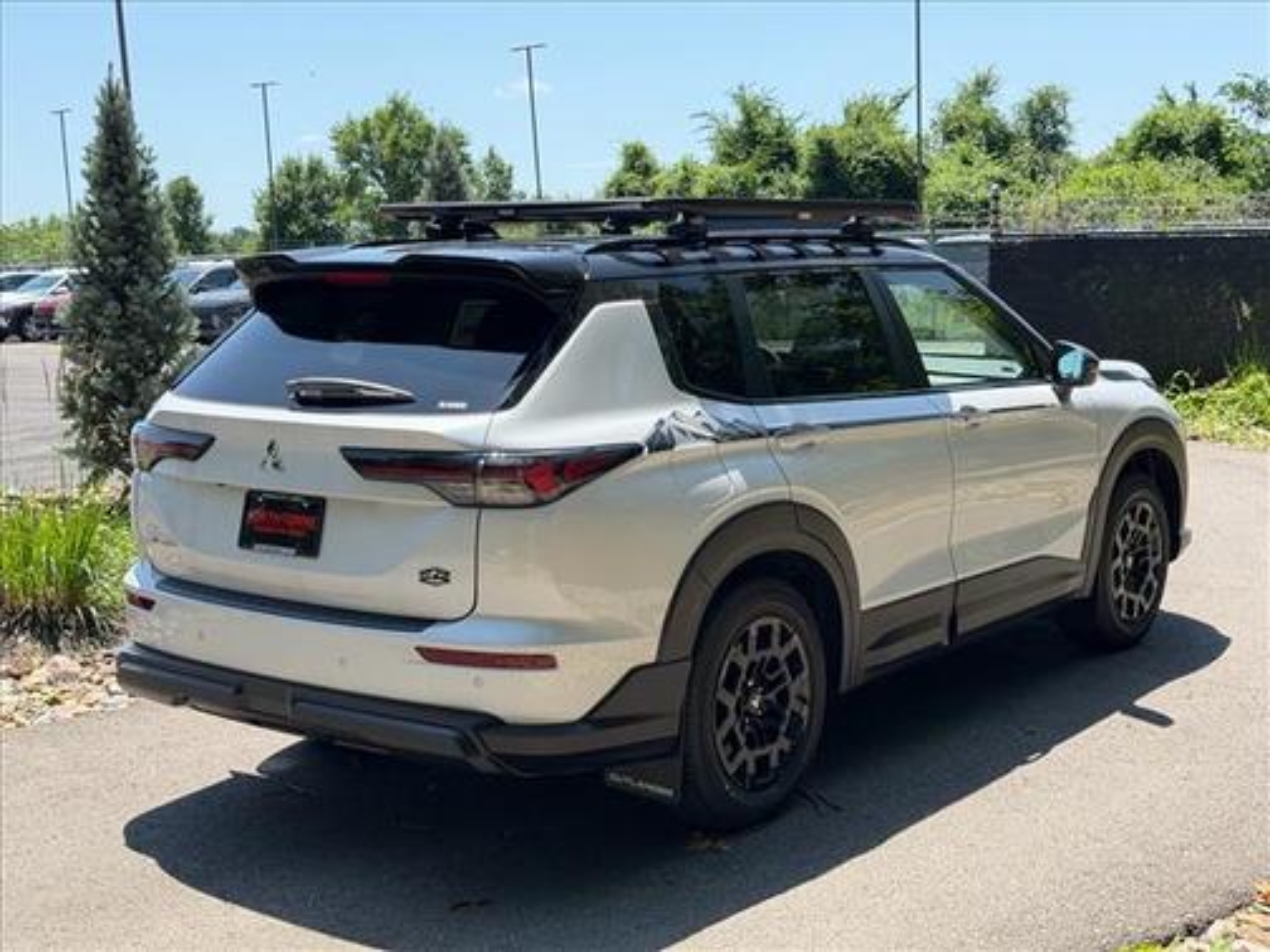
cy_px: 476
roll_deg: +2.9
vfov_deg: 30.3
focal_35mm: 48
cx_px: 635
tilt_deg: -5.3
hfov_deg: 39.7
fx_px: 1761
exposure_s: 1/2494
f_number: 1.78
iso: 100
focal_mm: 6.76
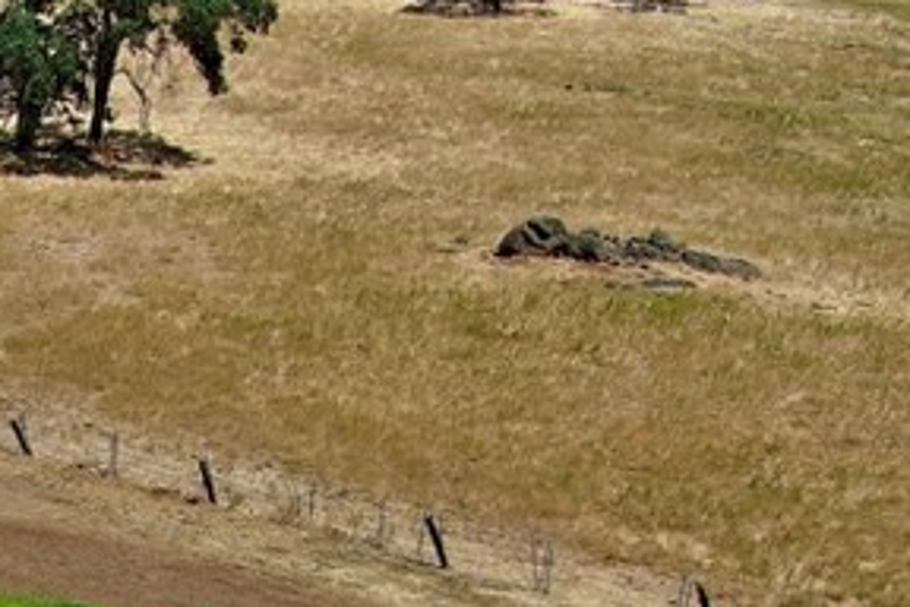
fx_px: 2603
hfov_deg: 17.9
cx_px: -427
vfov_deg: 12.6
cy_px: 912
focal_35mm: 103
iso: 100
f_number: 2.8
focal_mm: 10.57
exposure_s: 1/488
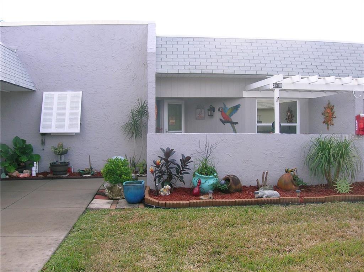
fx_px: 357
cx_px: 182
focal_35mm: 34
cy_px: 136
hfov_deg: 54.0
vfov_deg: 41.7
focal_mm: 5.7
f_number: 4.9
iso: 50
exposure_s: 1/72.7
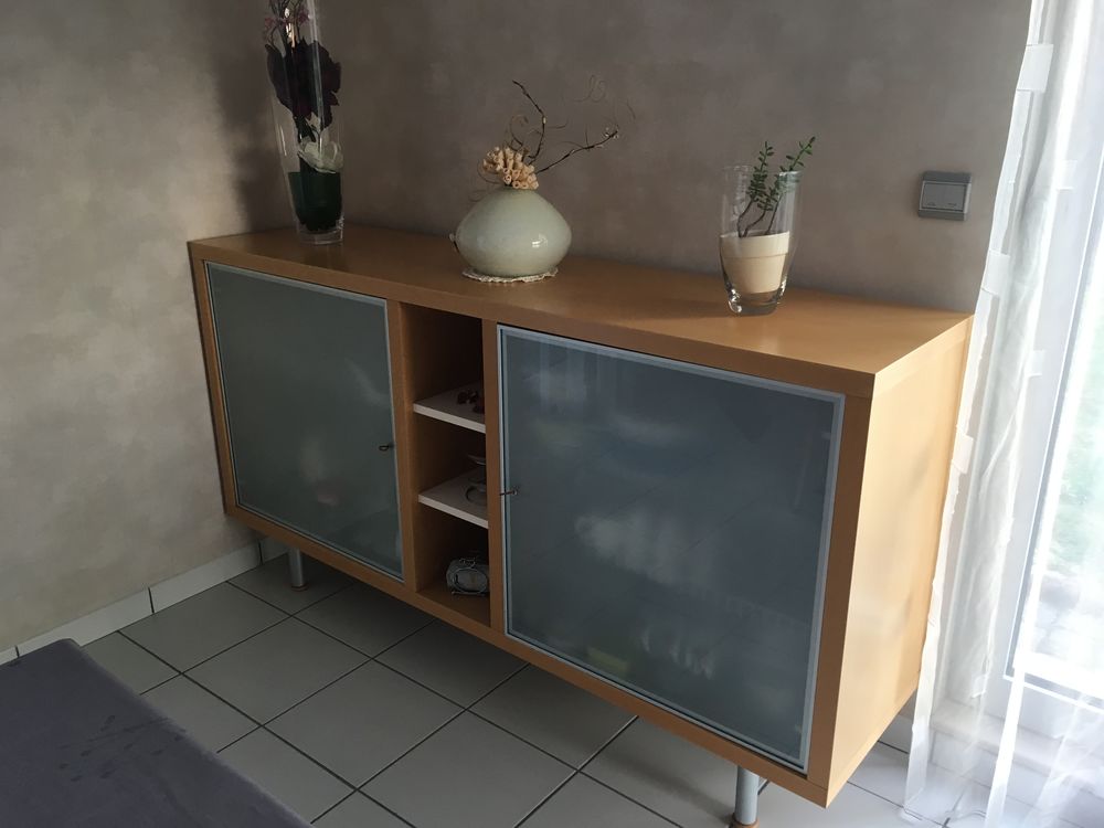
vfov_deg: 48.2
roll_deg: +0.6
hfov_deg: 61.7
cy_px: 414
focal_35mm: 29
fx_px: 925
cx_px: 552
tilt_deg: -20.4
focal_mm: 4.15
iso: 50
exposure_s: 1/33
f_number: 2.2
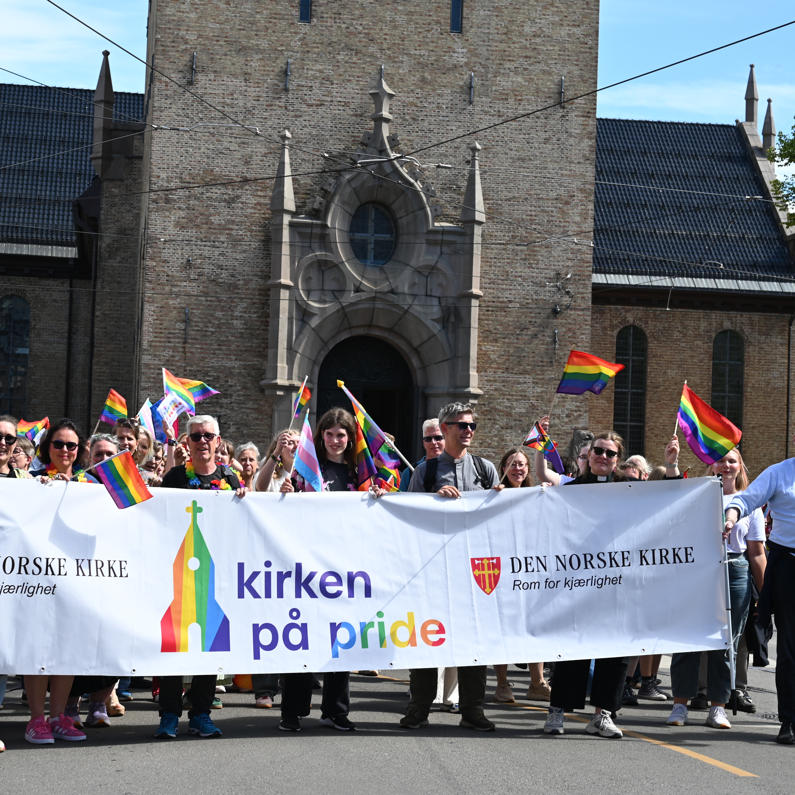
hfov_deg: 26.8
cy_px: 397
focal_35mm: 64
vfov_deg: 26.9
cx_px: 274
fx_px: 1663
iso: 100
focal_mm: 50
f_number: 6.3
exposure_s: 1/320
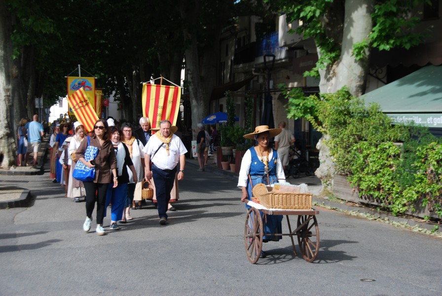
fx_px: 885
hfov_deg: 28.0
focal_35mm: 72
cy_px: 148
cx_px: 221
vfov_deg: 19.0
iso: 100
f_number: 6.3
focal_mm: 48
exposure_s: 1/160
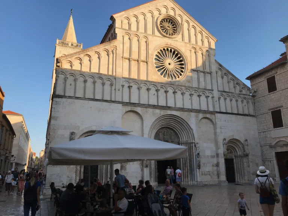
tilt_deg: +15.8
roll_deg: +0.3
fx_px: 233
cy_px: 108
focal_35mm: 28
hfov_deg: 63.4
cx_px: 144
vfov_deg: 49.7
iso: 20
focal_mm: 3.99
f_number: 1.8
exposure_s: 1/1294
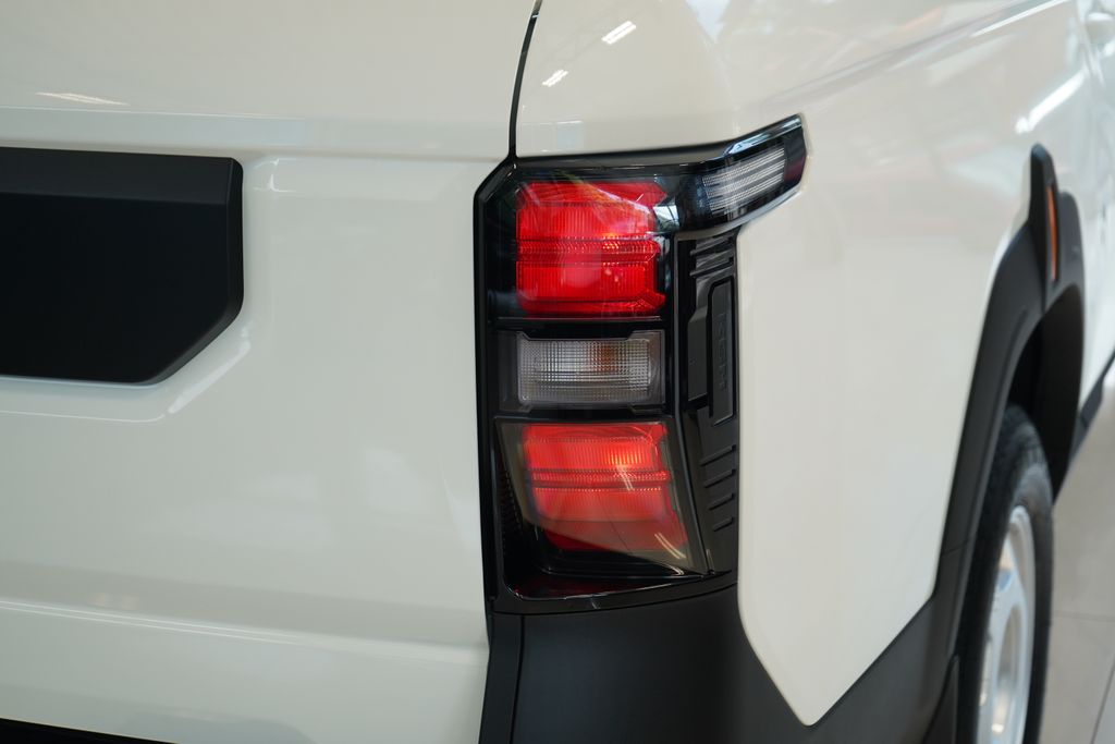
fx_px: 2137
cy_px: 372
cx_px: 558
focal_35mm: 69
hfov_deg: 29.2
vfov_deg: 19.7
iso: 800
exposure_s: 1/160
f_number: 5.6
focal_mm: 69
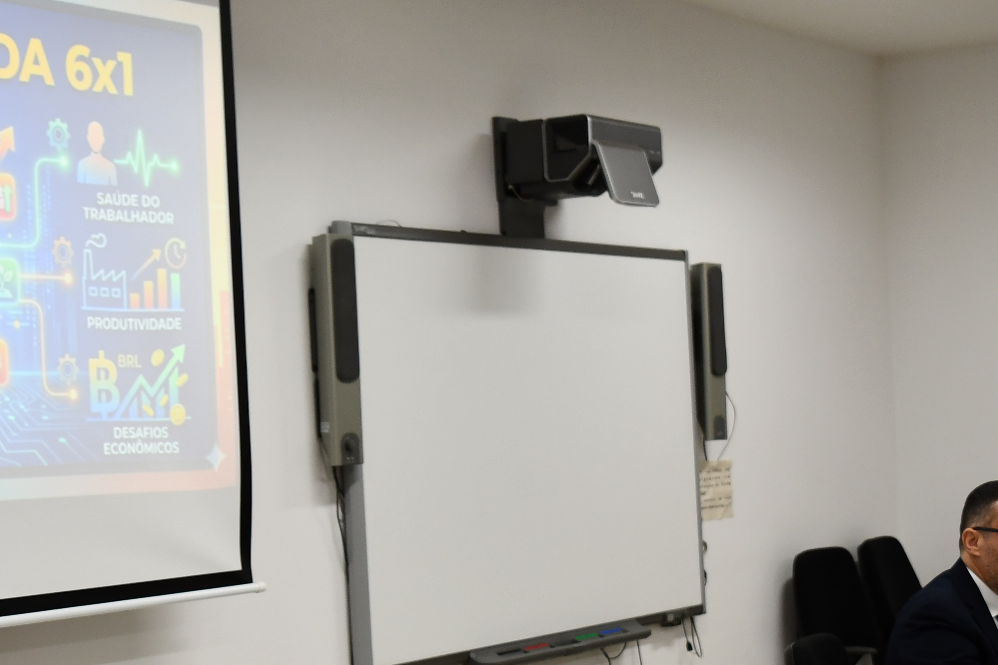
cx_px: 536
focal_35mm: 77
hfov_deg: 26.3
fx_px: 2134
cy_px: 479
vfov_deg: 17.6
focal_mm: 24
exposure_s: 1/250
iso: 450
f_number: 2.8
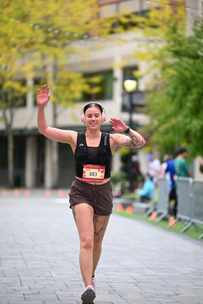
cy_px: 152
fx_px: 1437
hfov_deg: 8.1
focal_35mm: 170
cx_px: 102
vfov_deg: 12.1
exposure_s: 1/2000
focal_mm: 170
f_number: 2.8
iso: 640
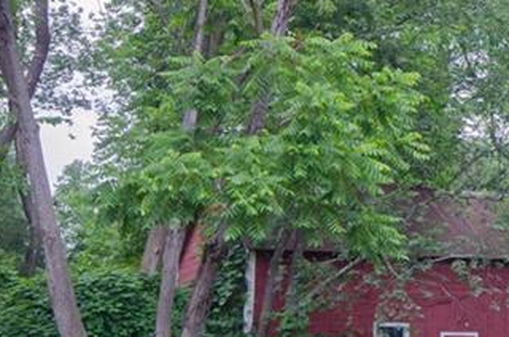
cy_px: 157
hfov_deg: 19.7
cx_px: 652
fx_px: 1355
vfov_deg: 14.2
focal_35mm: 96
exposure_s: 1/400
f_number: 8
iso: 800
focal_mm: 20
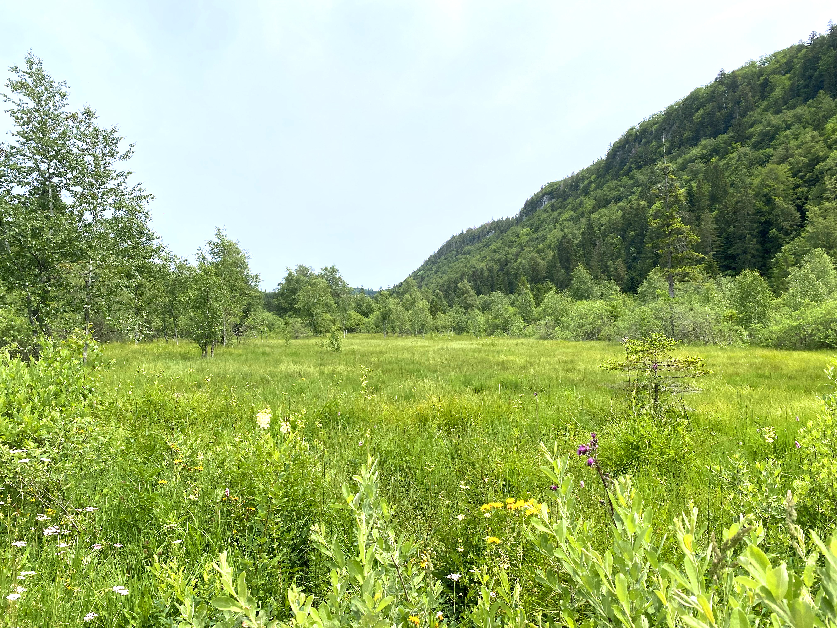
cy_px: 314
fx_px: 629
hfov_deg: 67.3
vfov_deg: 53.1
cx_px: 418
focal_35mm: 26
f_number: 1.8
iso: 32
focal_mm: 4.25
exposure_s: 1/3040
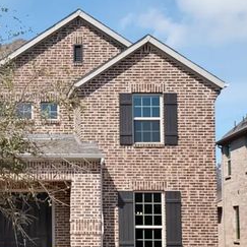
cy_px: 180
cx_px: -37
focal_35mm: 86
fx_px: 694
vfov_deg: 20.0
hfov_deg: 19.2
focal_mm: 24
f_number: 9
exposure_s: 1/500
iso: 640
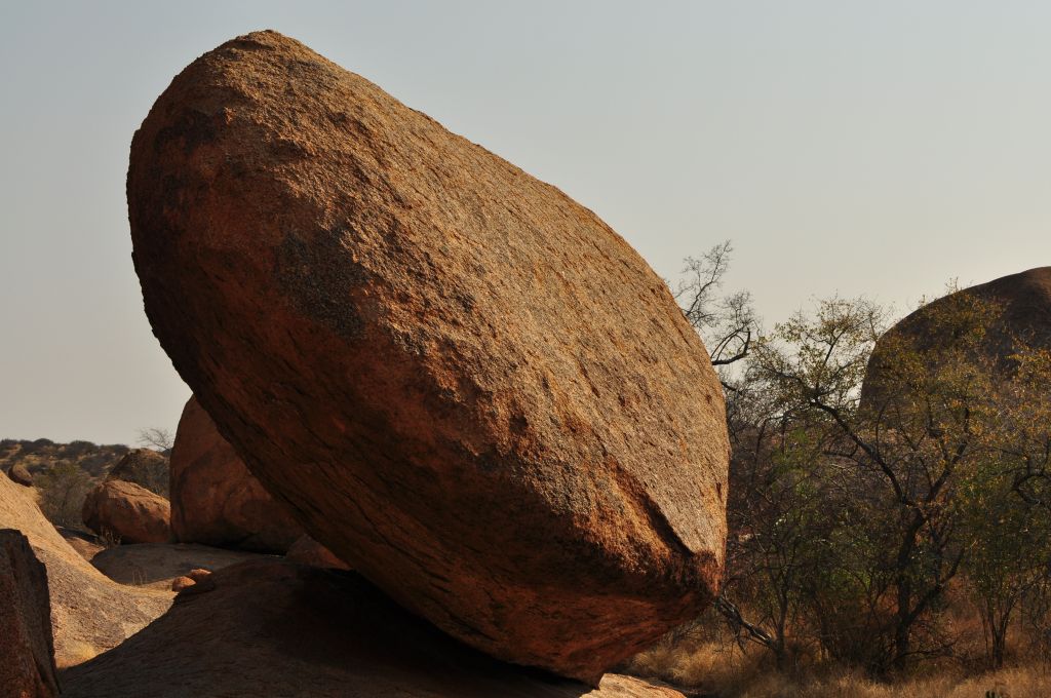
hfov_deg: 27.0
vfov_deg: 18.1
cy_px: 349
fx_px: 2187
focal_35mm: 75
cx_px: 526
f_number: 11
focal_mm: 50
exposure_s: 1/640
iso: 250
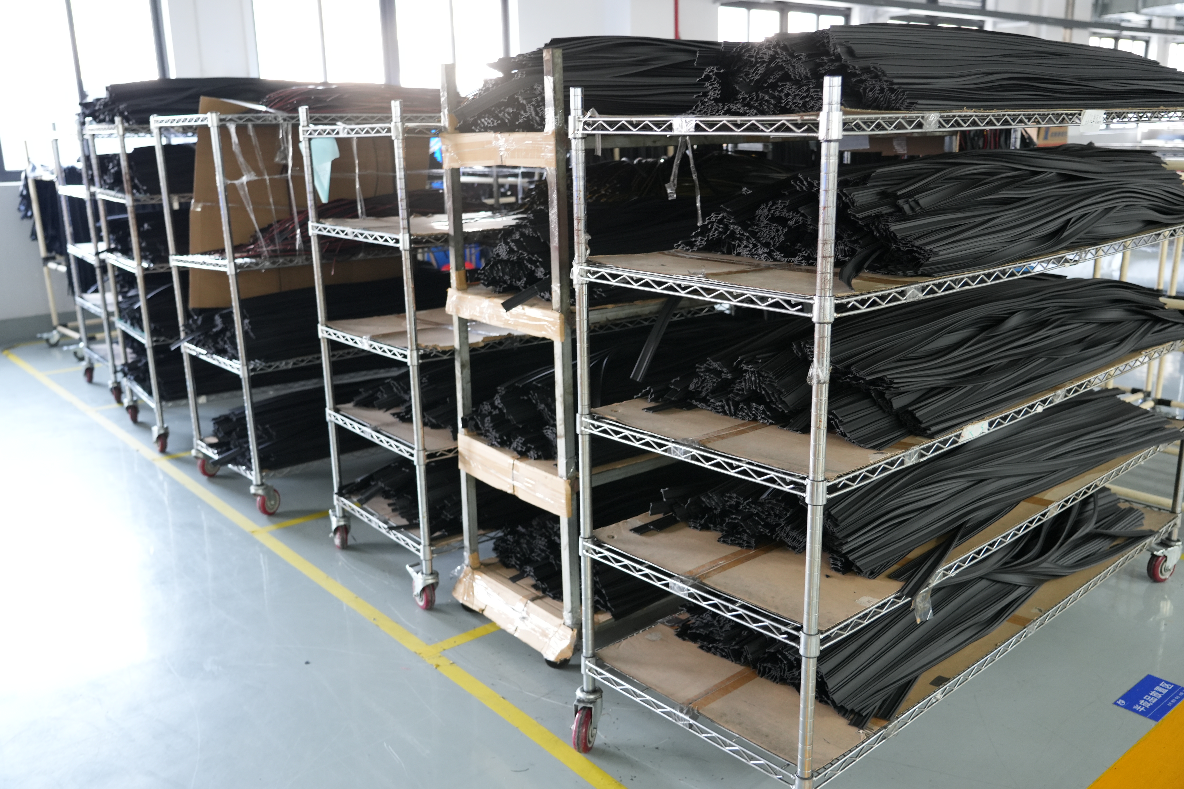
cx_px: 592
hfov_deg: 61.9
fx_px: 987
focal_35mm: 30
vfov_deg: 43.6
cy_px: 394
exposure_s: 1/30
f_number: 4
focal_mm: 30
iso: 1250
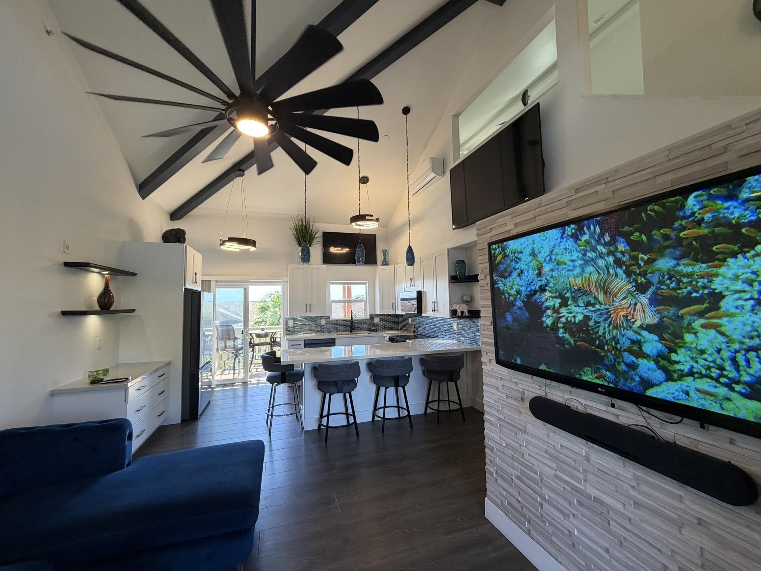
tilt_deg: +3.3
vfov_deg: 85.7
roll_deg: +1.5
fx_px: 308
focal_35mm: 14
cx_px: 380
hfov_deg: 102.1
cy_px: 286
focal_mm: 2.22
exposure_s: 1/120
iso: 160
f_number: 2.2
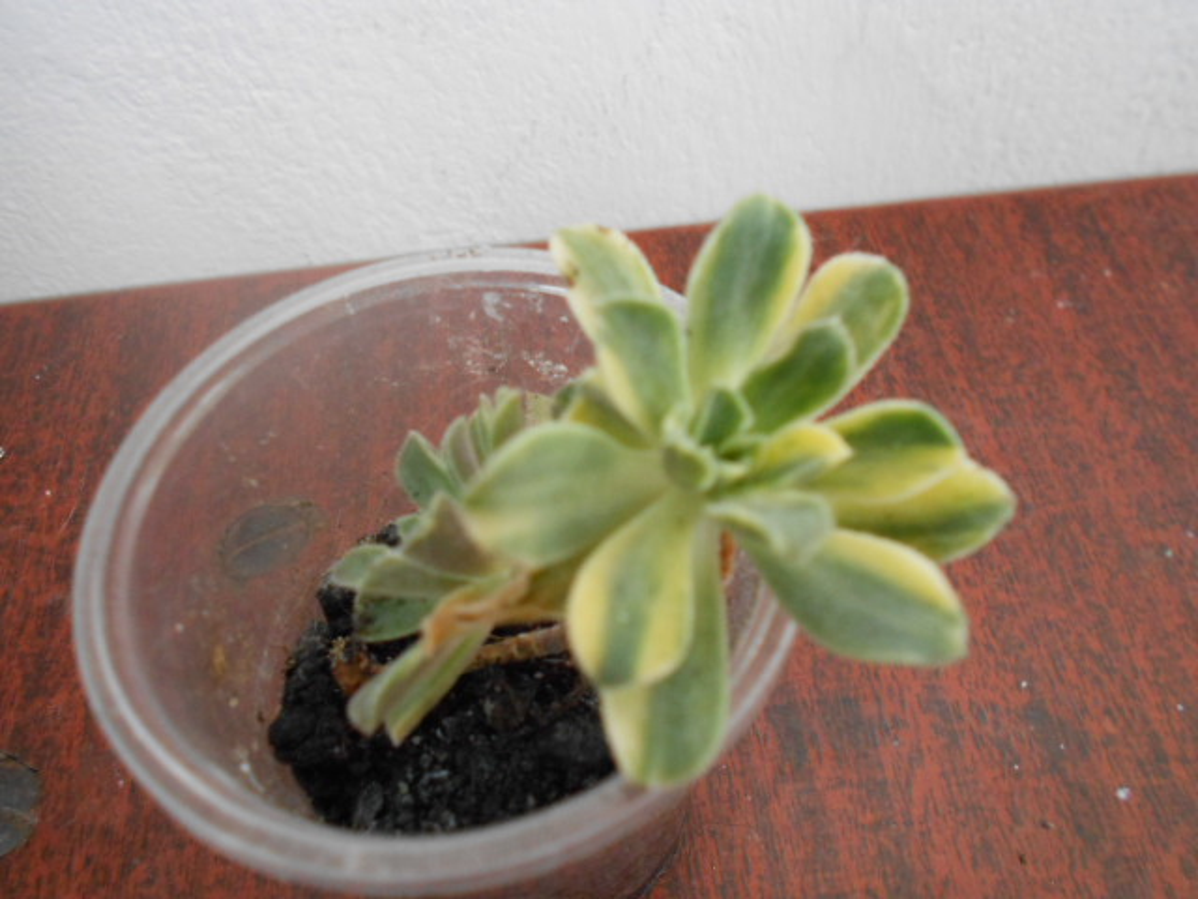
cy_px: 450
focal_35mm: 29
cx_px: 599
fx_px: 1004
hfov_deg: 61.7
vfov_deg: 48.2
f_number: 3.4
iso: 320
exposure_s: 1/30
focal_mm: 5.3
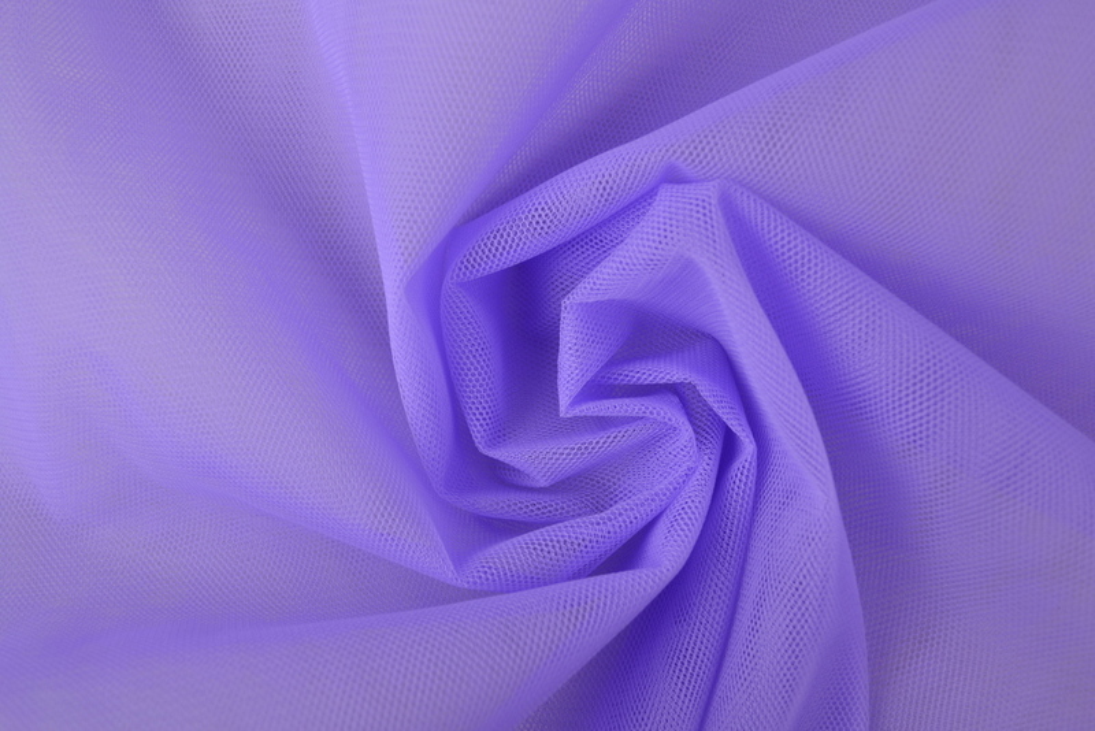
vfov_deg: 36.9
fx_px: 1095
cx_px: 548
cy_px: 366
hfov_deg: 53.1
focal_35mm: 36
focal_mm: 24
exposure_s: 1/40
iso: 100
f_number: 5.6
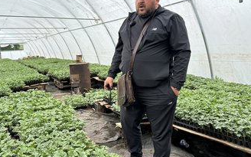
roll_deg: +3.2
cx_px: 100
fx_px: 212
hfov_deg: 60.7
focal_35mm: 31
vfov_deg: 40.6
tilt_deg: -9.7
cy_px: 79
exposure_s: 1/1412
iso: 80
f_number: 1.78
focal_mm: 6.86
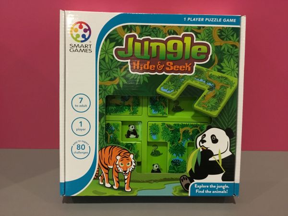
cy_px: 108
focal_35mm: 31
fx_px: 258
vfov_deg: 45.4
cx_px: 144
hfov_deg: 58.4
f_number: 2.4
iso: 200
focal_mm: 3.3
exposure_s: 1/20
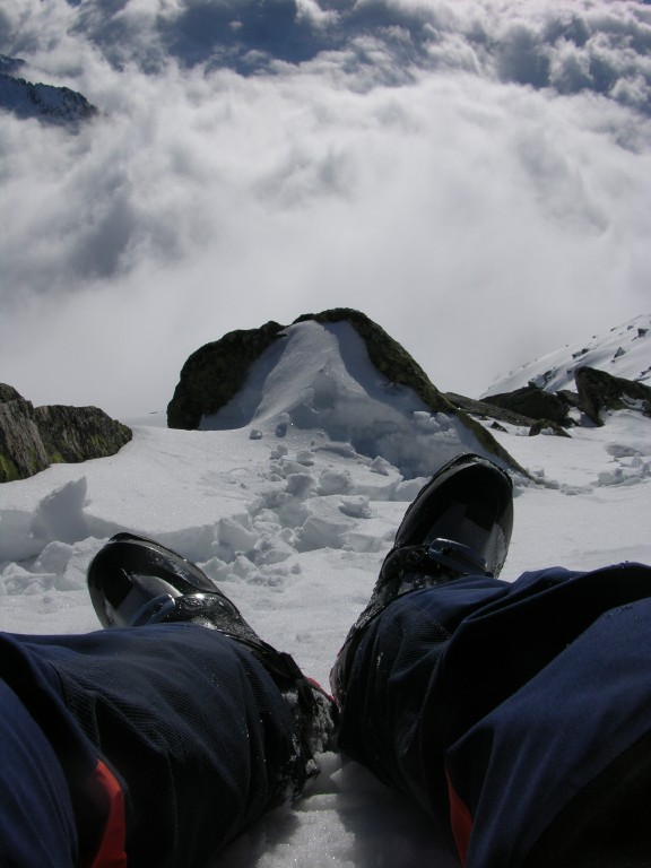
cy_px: 434
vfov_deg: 52.6
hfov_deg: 40.7
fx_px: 878
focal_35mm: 35
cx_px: 326
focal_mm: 8.9
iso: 50
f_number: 8
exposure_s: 1/744
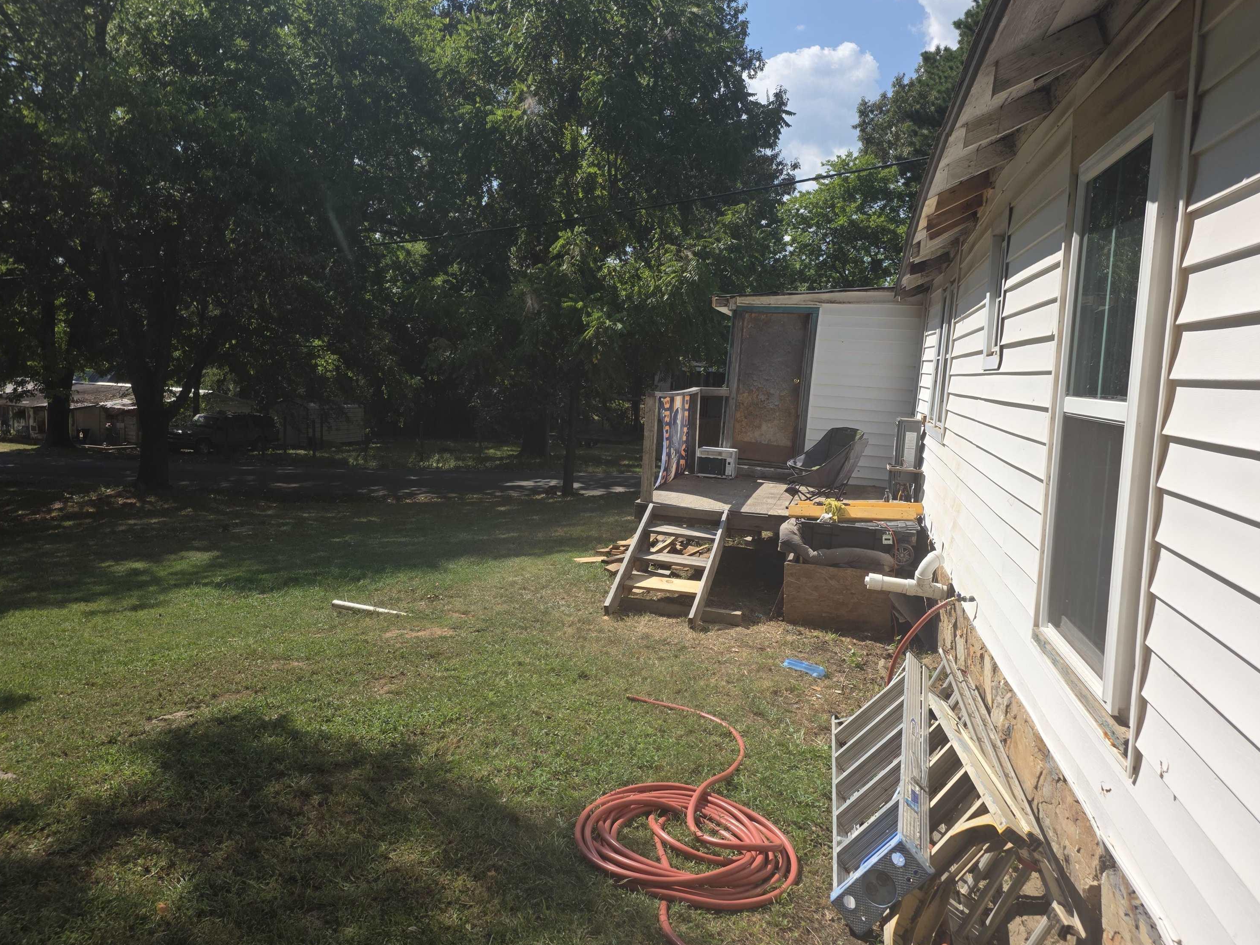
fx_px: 874
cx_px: 619
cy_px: 462
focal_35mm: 24
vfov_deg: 56.8
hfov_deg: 71.6
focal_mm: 6.3
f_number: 1.7
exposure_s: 1/5153
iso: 80
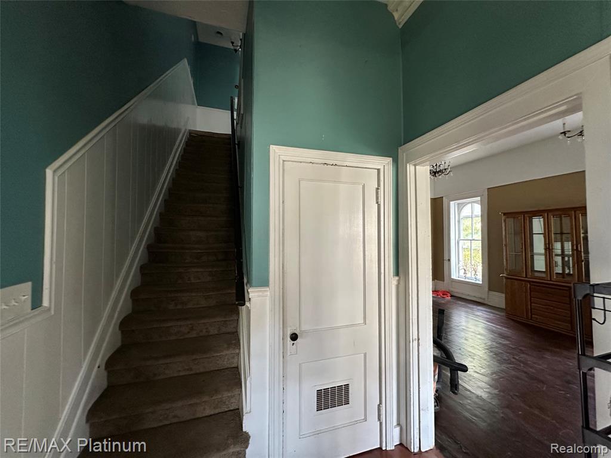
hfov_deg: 102.1
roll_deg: +0.1
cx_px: 306
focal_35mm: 14
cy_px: 229
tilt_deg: +2.5
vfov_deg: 85.7
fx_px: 247
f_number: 2.2
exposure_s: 1/60
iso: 500
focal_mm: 2.22
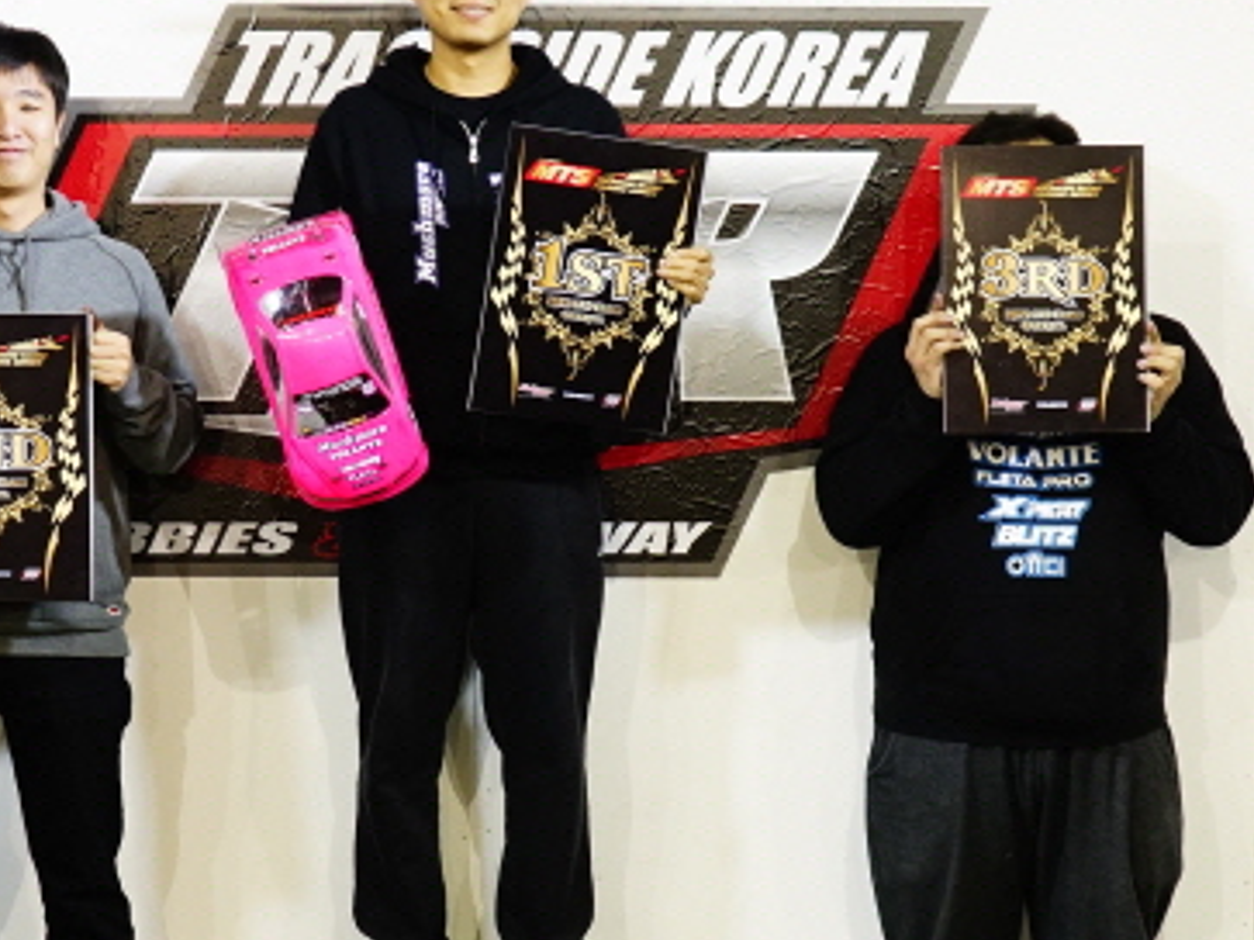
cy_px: 549
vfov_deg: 12.1
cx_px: 484
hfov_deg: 16.1
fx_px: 4418
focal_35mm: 122
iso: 1250
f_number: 5.6
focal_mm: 48
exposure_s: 1/50
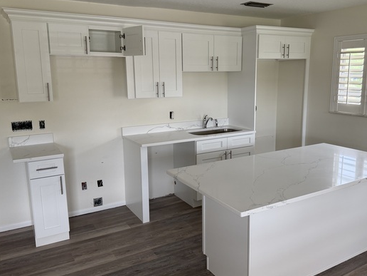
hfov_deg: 58.2
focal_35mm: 31
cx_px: 205
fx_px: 329
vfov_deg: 45.4
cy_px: 135
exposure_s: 1/211
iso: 160
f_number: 1.78
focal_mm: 6.76
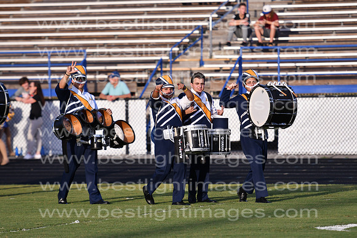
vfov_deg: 5.4
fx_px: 2529
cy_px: 119
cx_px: 178
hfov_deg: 8.1
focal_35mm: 255
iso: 400
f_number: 3.2
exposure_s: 1/3200
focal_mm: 170
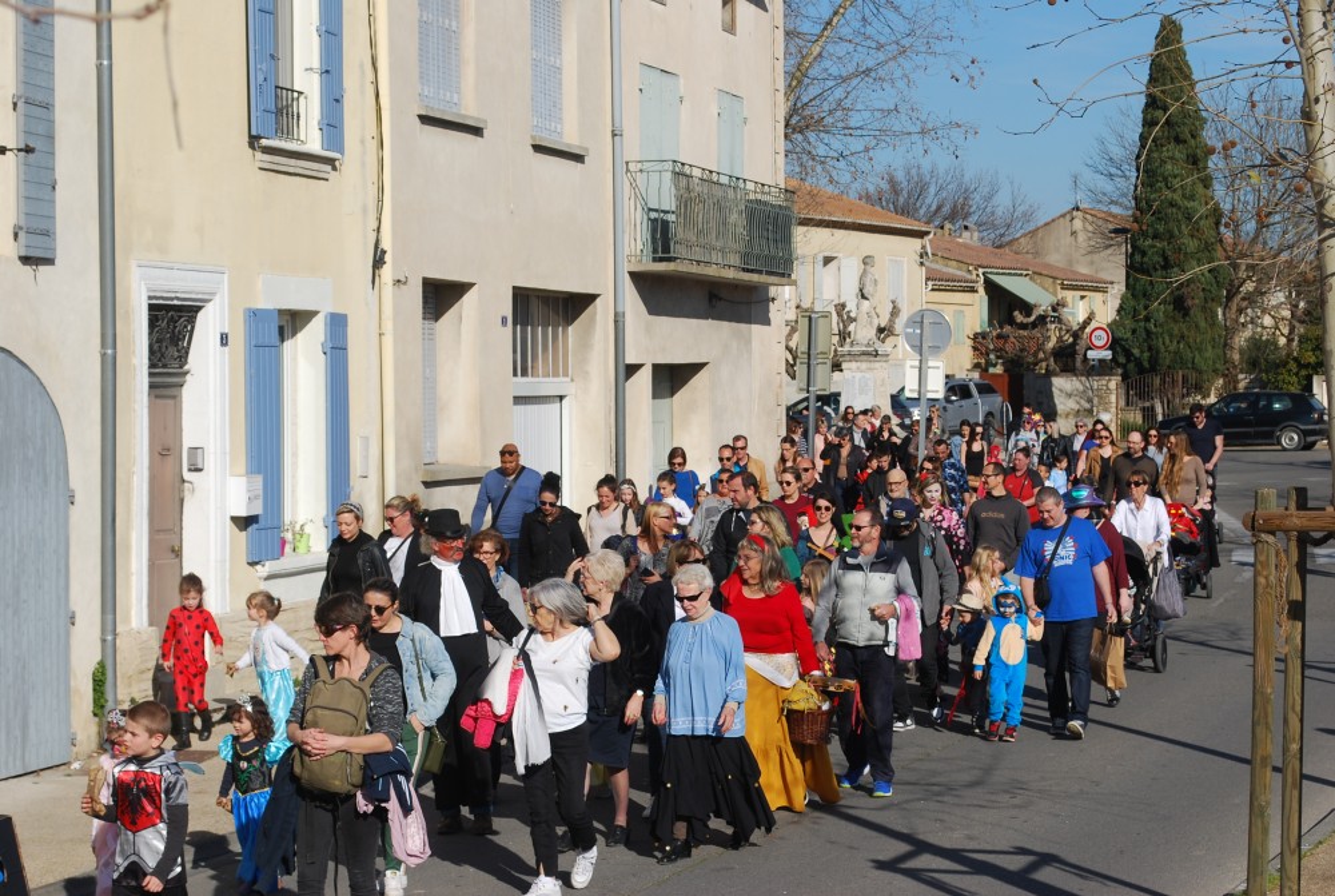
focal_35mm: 82
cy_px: 448
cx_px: 668
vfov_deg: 16.6
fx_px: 3065
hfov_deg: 24.6
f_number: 9
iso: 100
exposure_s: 1/320
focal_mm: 55
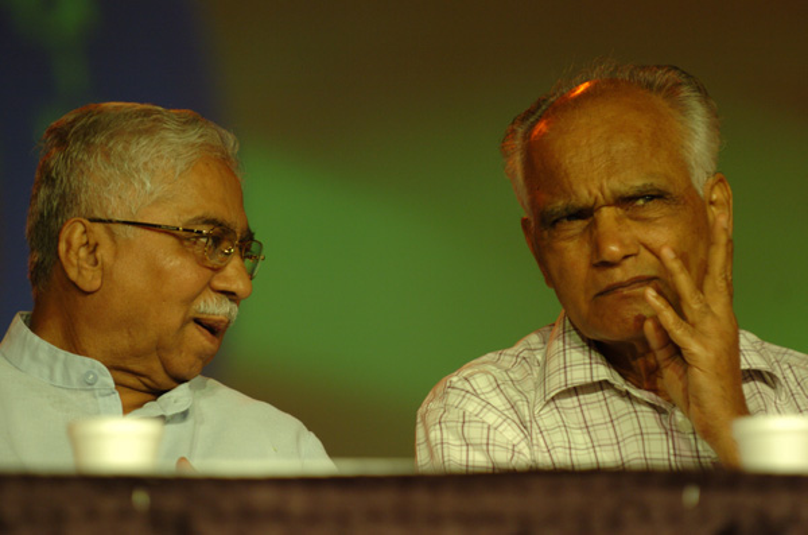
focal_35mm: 300
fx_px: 6717
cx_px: 404
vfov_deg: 4.6
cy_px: 268
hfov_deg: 6.9
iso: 400
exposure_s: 1/80
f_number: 2.8
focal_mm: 200
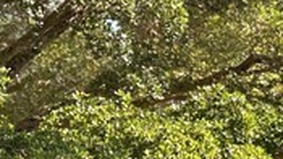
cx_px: 23
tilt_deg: -6.3
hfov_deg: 13.9
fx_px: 1147
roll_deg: +0.5
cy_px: 213
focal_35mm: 153
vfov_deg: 7.8
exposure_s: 1/442
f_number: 1.78
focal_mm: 6.86
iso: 80
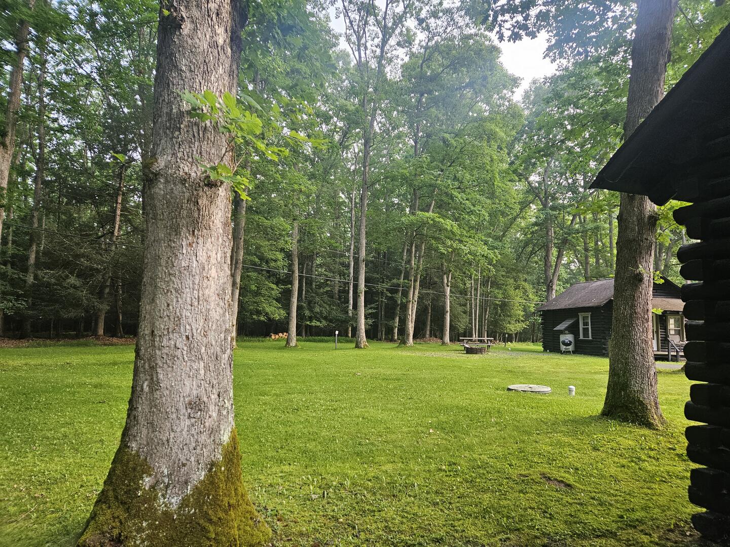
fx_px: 485
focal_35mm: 23
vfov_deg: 58.9
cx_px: 365
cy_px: 274
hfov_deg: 73.9
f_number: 1.8
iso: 200
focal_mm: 5.4
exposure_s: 1/120
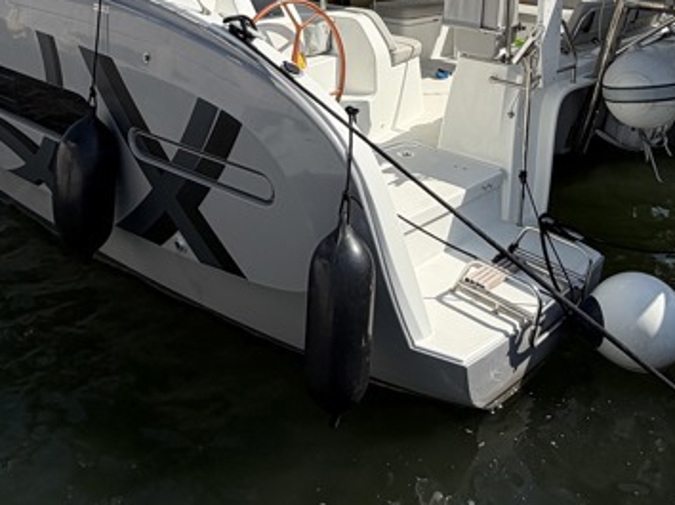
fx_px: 740
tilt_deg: -8.3
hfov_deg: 49.0
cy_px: 19
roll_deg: -1.1
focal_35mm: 38
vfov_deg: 34.8
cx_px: 362
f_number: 2.2
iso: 20
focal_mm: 2.22
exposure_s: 1/1312
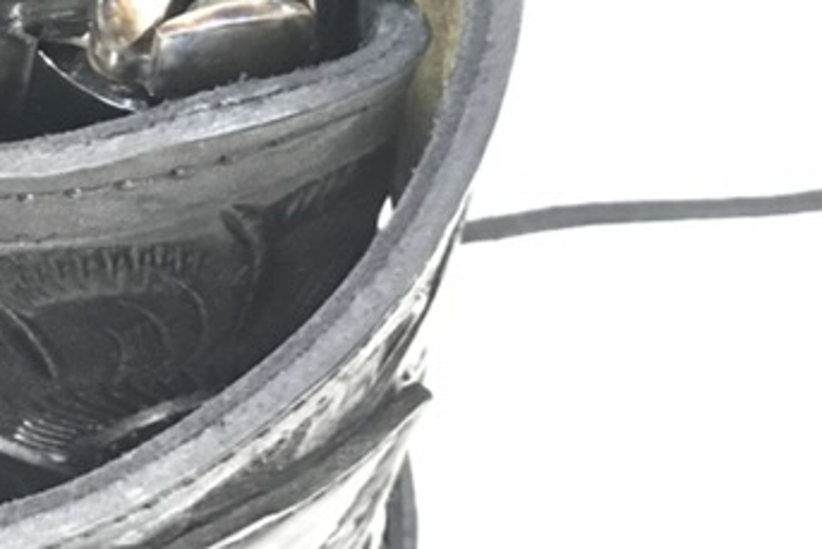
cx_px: -36
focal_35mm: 87
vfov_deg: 15.3
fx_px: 1987
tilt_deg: -67.5
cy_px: -58
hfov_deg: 22.3
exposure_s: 1/11
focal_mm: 3.99
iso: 100
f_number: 1.8
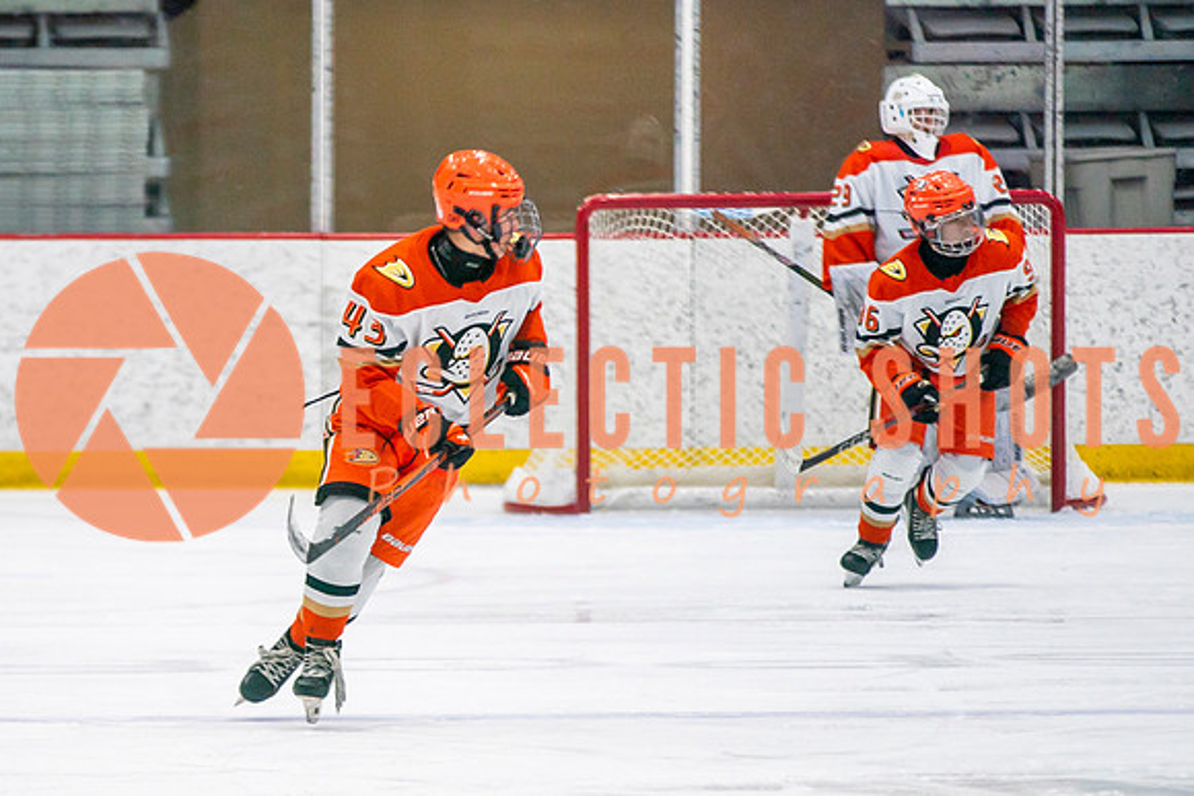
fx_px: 14688
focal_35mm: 443
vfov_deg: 3.1
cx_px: 240
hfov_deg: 4.7
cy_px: 654
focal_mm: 200
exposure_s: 1/640
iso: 500
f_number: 2.8
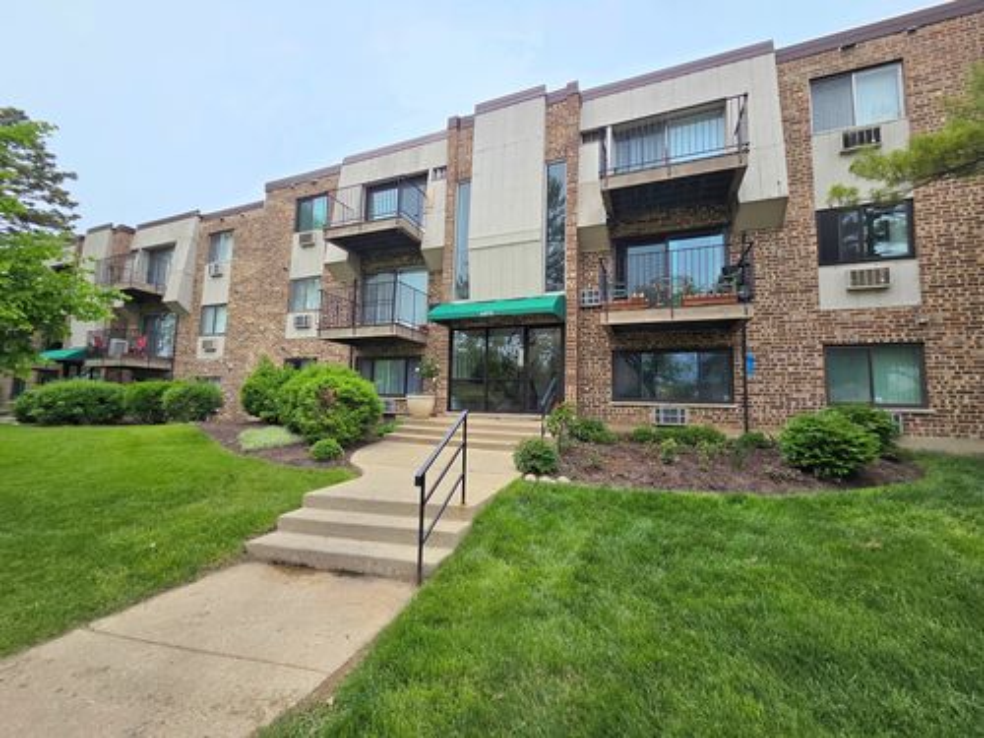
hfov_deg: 106.2
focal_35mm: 13
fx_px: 370
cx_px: 492
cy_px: 369
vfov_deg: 89.9
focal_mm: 2.2
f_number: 2.2
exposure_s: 1/2000
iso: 64
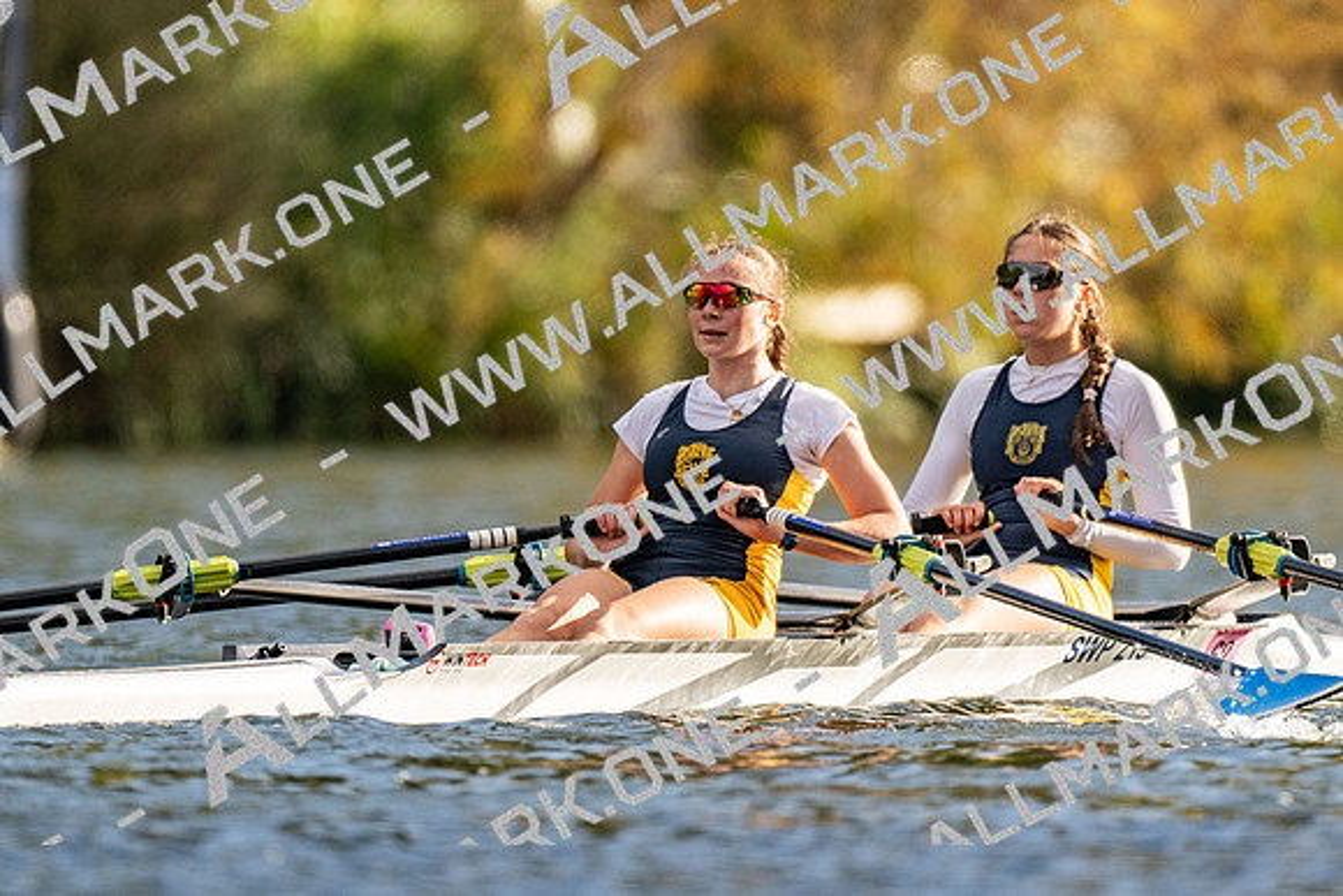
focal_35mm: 900
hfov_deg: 2.3
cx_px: 672
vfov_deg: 1.5
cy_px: 448
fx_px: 33599
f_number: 4
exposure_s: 1/2500
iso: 250
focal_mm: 600
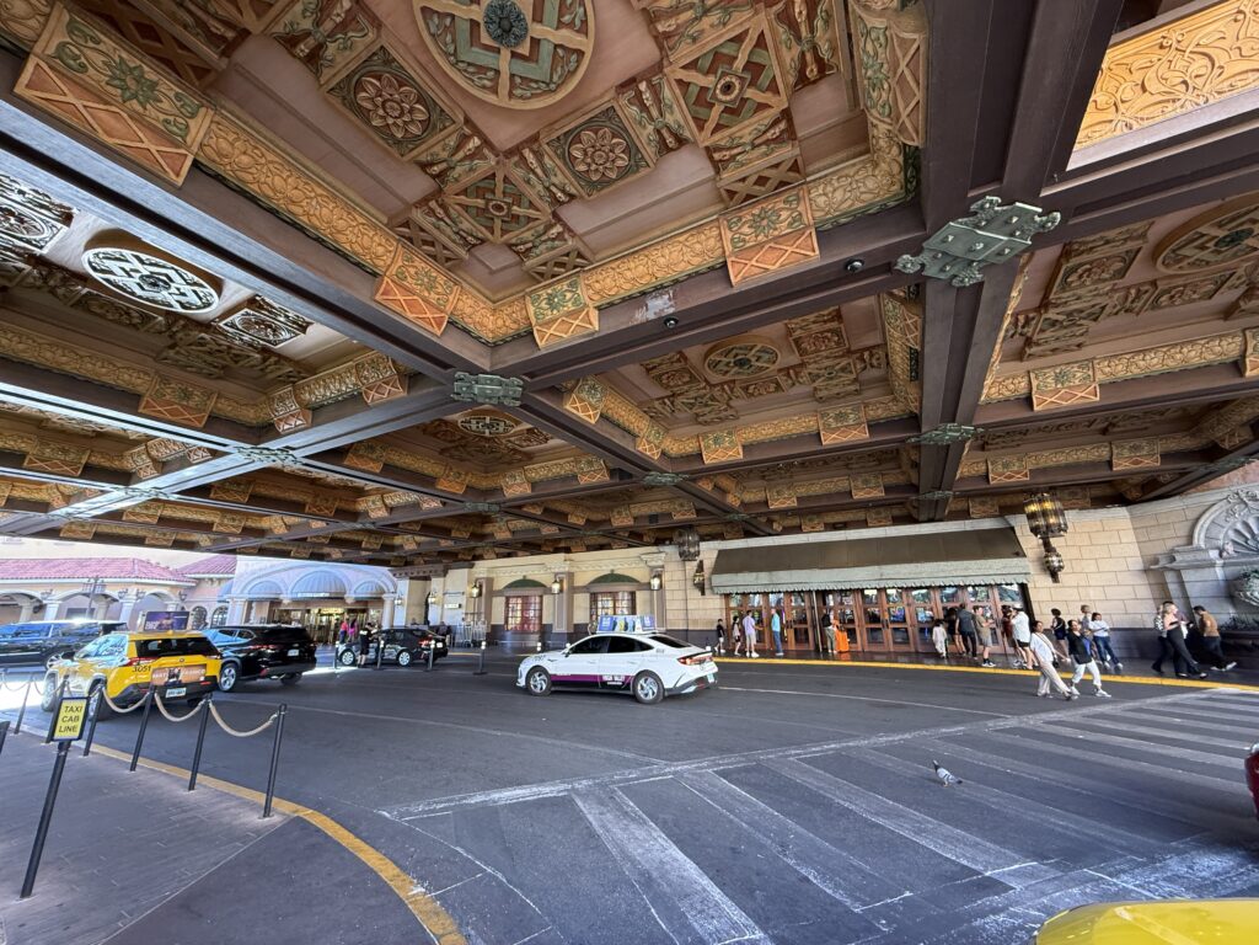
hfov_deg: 102.1
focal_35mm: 14
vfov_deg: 85.7
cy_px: 472
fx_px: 509
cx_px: 630
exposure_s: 1/99
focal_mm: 2.22
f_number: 2.2
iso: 250
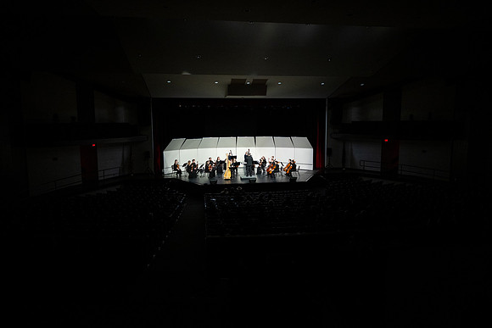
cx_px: 246
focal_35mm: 24
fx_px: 328
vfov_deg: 53.2
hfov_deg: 73.7
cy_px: 164
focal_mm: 24
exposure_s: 1/500
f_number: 2.8
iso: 1250
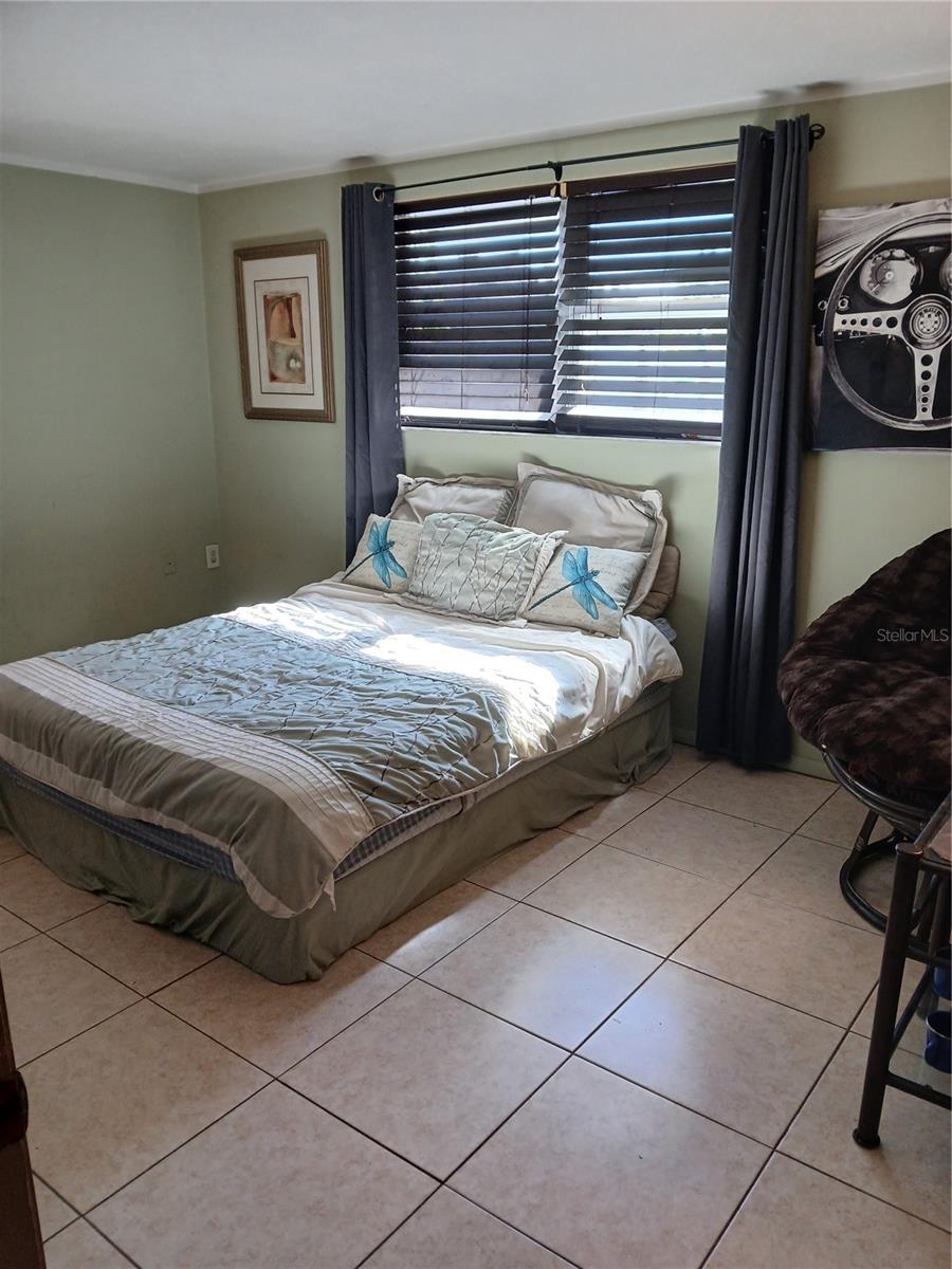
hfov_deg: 53.1
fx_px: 953
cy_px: 634
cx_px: 476
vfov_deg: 67.3
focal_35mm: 26
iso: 125
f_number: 1.8
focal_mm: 3.98
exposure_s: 1/60
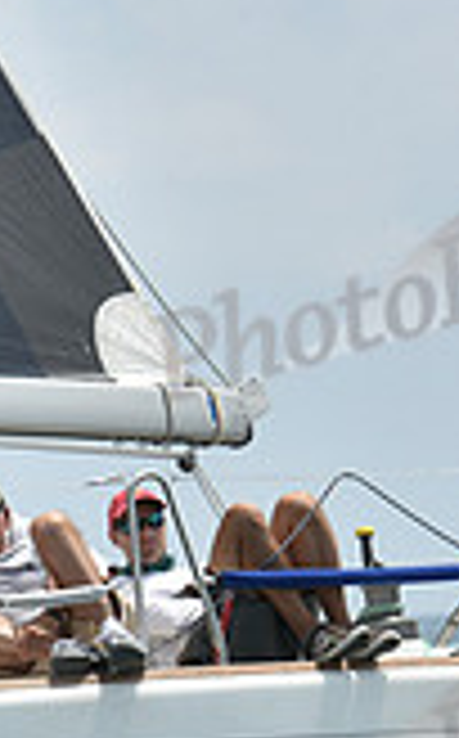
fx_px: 8858
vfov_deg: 4.8
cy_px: 583
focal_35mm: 441
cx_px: -76
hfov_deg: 3.0
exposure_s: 1/1250
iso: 250
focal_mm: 122
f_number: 8
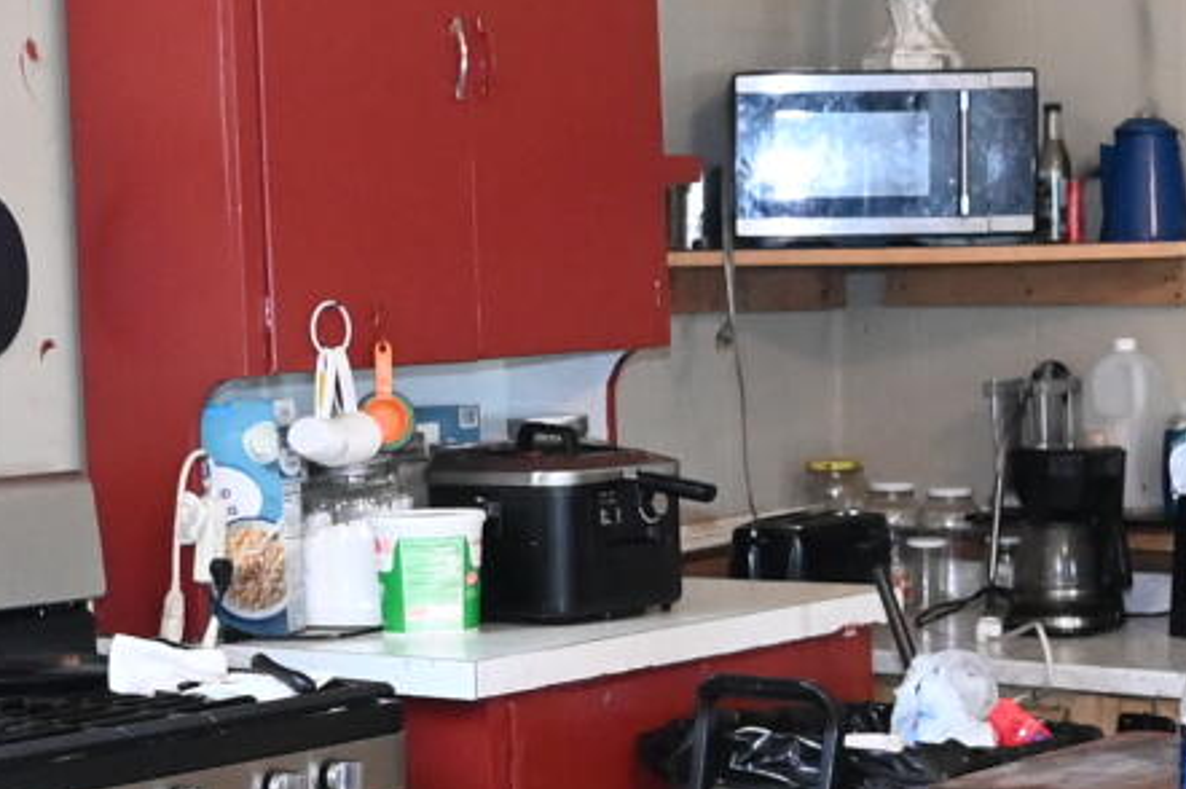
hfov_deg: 21.5
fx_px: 3127
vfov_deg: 14.4
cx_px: 488
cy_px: 521
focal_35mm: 95
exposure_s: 1/125
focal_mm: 14
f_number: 2.8
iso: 2800
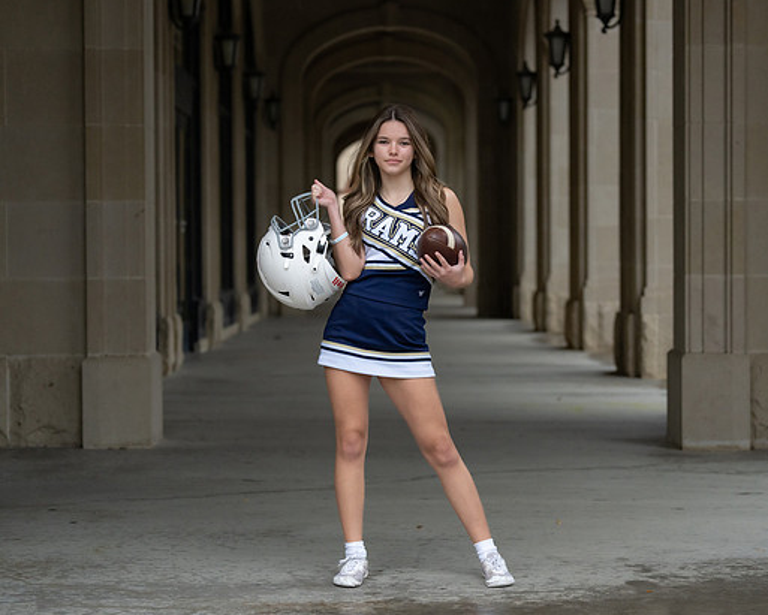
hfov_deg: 22.7
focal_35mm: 84
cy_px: 311
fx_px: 1910
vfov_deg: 18.3
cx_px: 401
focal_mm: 70
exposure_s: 1/250
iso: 1600
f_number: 2.8
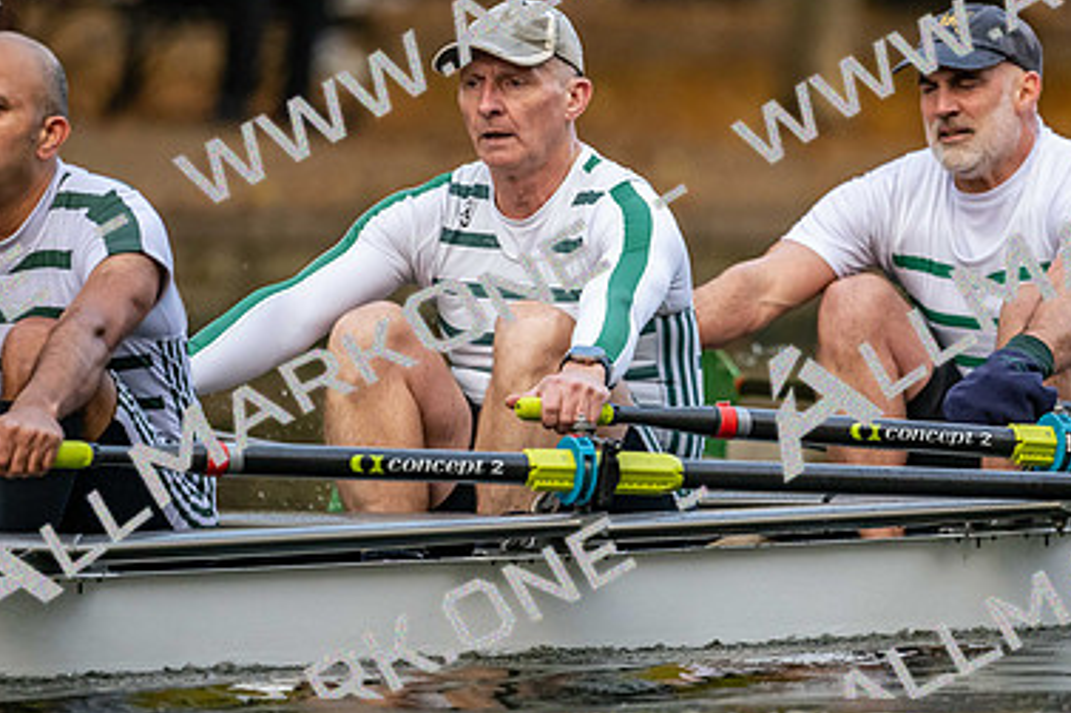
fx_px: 18317
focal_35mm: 616
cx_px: 526
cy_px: 212
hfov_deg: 3.3
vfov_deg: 2.2
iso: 2800
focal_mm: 400
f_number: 4.5
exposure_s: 1/2500
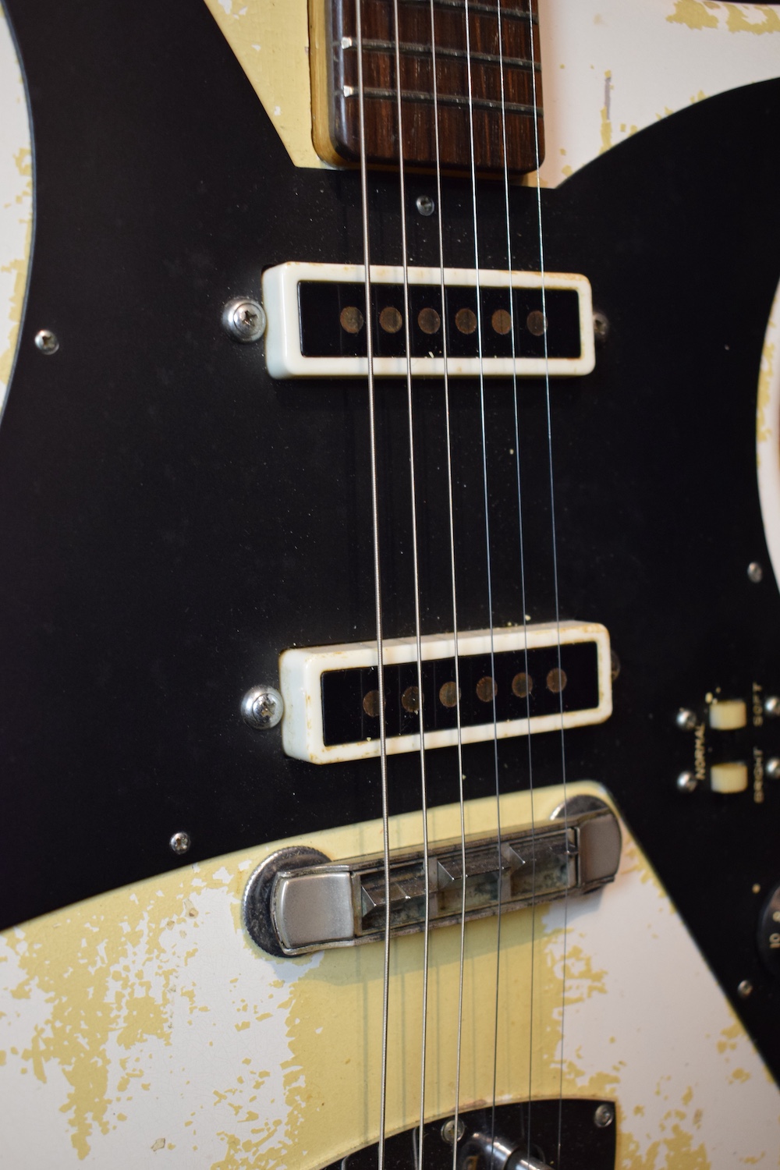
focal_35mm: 46
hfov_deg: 28.9
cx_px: 390
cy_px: 585
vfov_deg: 42.3
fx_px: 1511
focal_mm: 31
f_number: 4.2
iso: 1400
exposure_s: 1/30
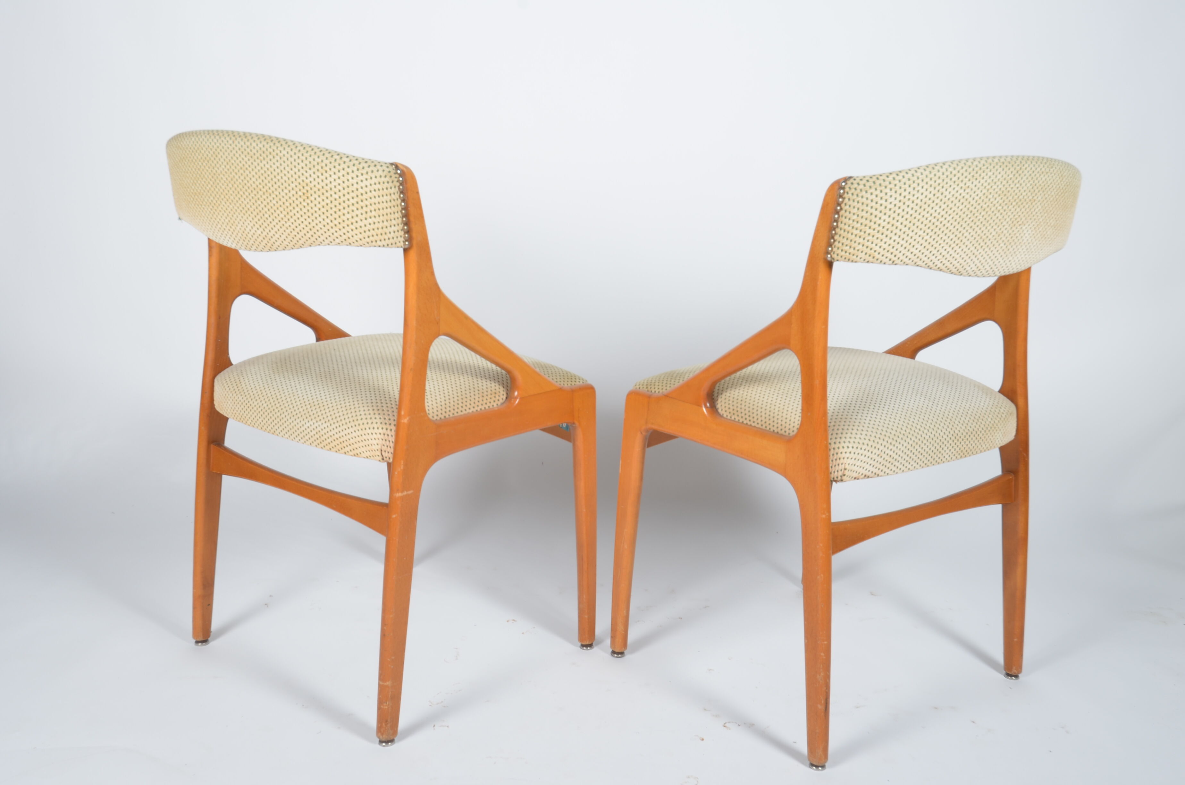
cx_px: 592
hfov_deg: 53.2
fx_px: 1183
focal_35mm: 36
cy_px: 392
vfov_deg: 36.7
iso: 100
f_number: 11
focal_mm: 24
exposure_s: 1/125
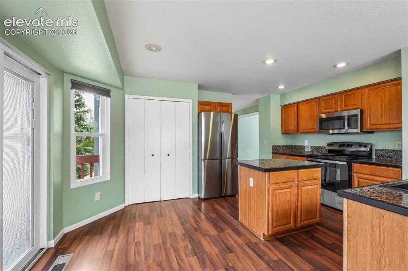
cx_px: 204
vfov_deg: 77.3
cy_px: 136
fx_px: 170
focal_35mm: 15
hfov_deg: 100.4
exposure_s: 1/30
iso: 320
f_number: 9
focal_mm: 10
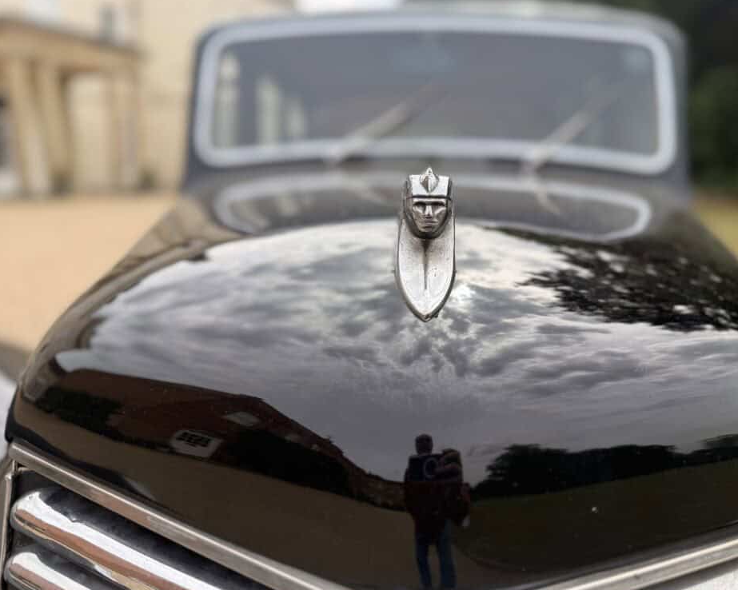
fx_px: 568
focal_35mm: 26
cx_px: 381
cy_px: 289
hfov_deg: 66.0
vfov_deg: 54.9
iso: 80
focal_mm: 6.8
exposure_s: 1/2907
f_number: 1.8
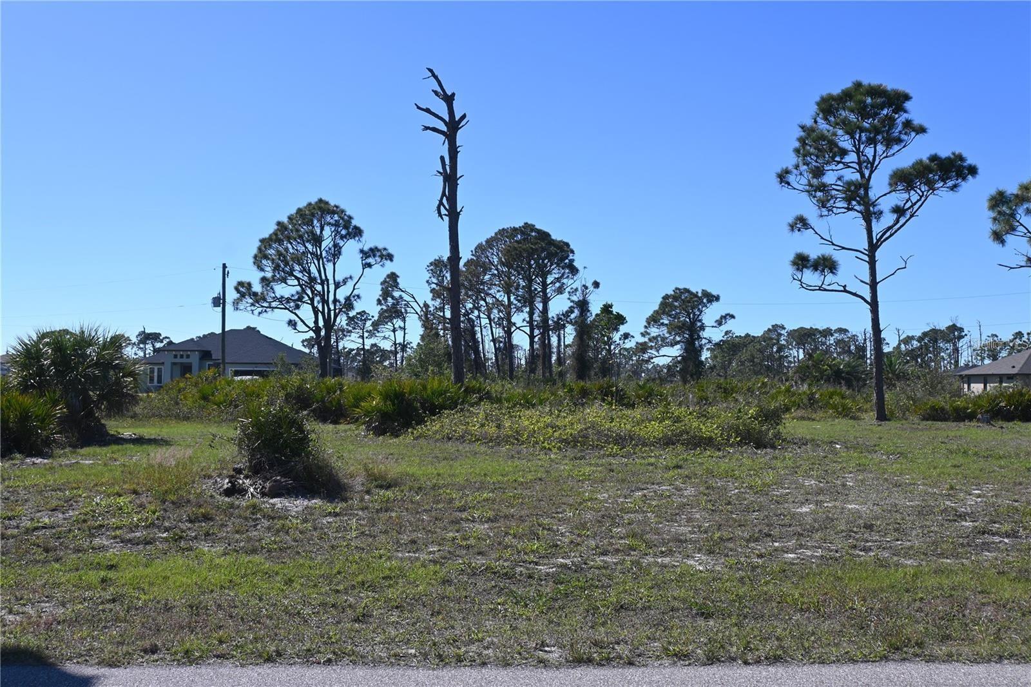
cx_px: 516
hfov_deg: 52.2
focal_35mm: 37
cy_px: 344
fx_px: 1052
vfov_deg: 36.2
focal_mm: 24.5
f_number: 7.1
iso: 100
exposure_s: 1/400
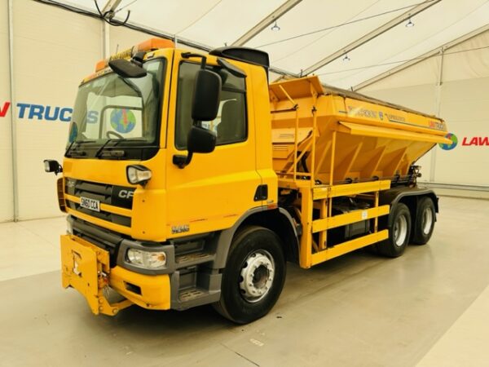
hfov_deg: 71.6
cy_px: 184
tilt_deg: -3.6
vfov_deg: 56.8
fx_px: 339
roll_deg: +0.9
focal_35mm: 24
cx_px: 244
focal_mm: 6.86
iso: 80
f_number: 1.78
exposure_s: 1/424
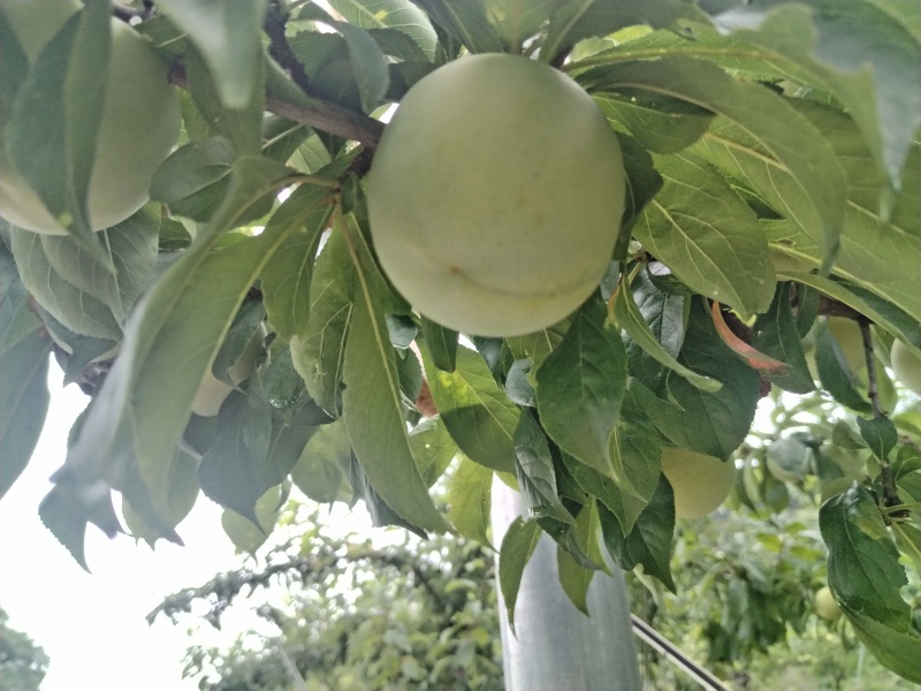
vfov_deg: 53.1
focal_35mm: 26
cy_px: 346
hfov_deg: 67.3
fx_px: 692
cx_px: 460
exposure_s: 1/179
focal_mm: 4.25
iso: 100
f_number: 1.8
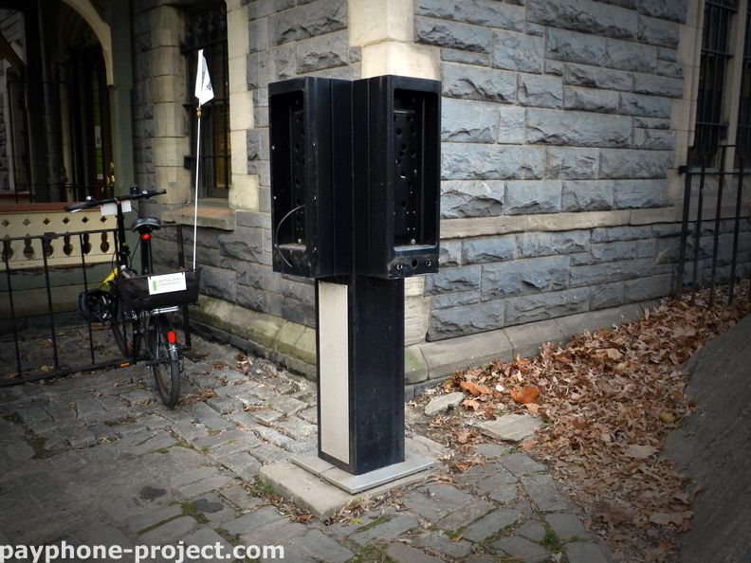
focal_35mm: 32
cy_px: 282
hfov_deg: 56.8
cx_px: 376
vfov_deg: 44.2
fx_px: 694
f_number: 3.7
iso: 400
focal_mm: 5.6
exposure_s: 1/25
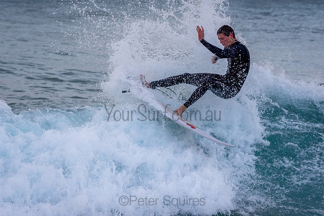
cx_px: 162
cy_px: 108
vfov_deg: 4.2
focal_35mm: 330
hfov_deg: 6.2
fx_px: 2971
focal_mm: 220
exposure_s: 1/1600
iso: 1800
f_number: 5.6
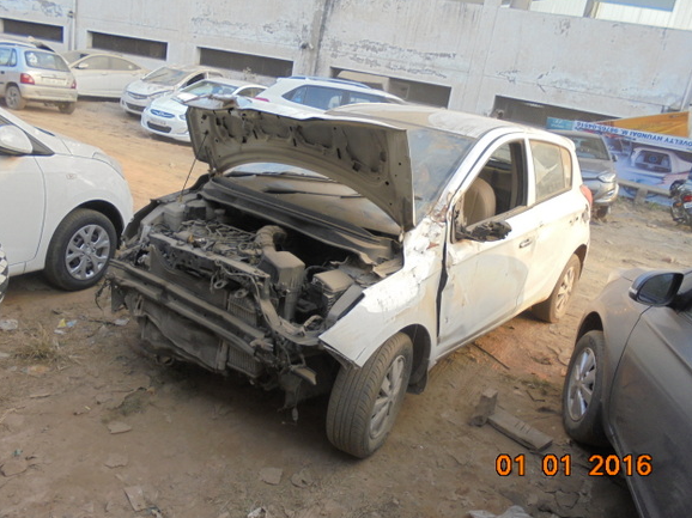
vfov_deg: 51.3
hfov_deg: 65.3
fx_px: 540
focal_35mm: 27
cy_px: 252
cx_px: 336
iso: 200
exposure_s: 1/125
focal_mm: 4.6
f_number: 3.5
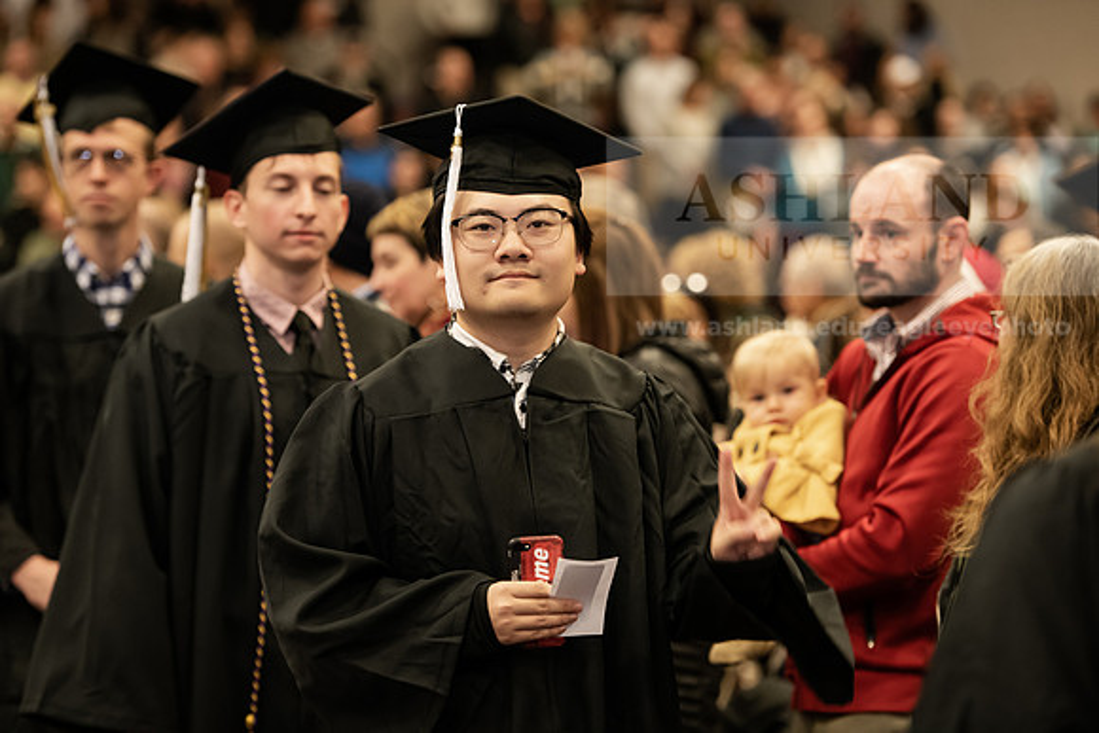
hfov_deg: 16.4
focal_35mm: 125
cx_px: 550
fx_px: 3817
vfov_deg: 11.0
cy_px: 366
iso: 2000
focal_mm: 125
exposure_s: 1/200
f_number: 3.2
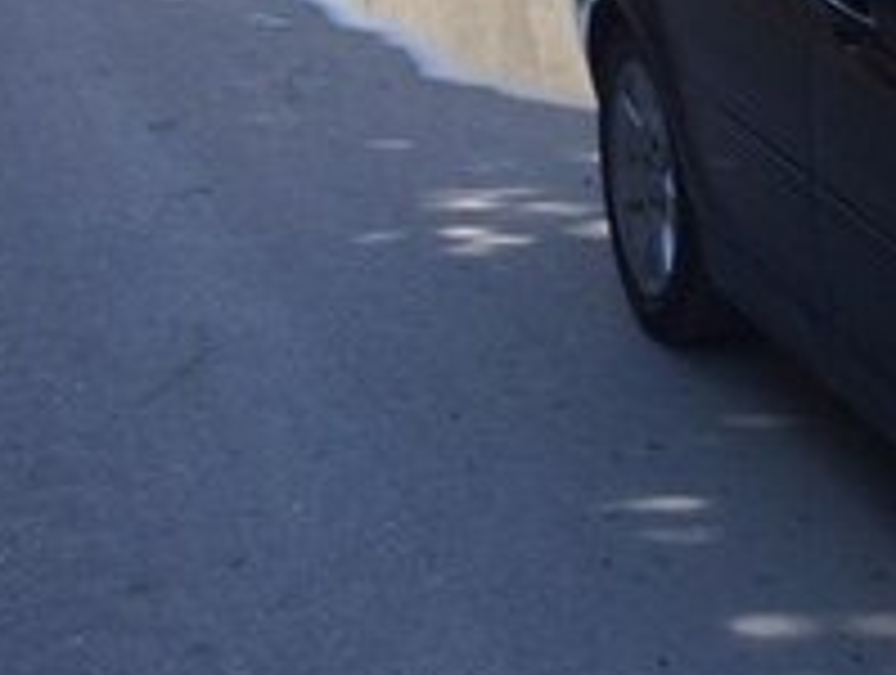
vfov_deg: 15.4
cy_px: 196
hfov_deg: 18.0
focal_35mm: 96
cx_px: 1382
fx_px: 2489
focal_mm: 4.15
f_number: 2.2
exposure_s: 1/604
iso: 32
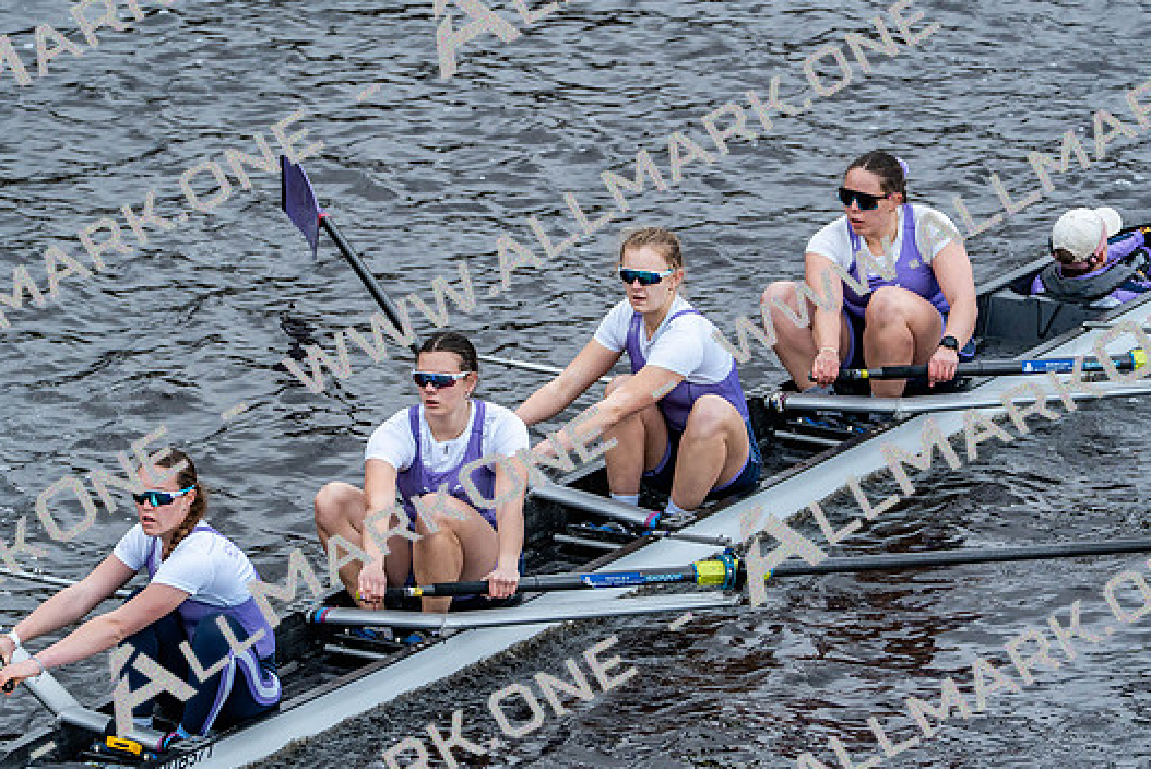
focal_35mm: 497
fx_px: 15898
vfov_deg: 2.8
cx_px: 553
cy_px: 401
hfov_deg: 4.1
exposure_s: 1/1250
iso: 2000
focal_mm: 452
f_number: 6.3
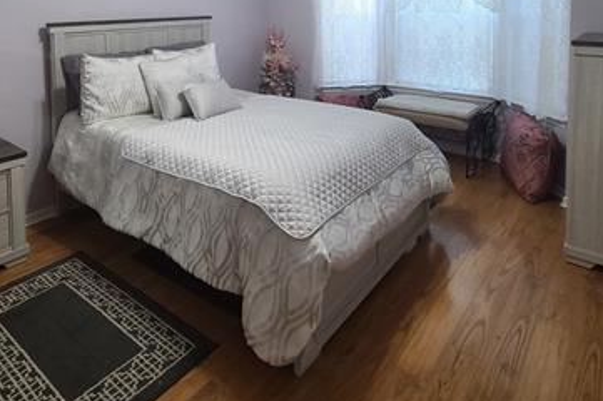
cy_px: 35
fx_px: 402
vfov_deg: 47.3
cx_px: 239
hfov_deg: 72.9
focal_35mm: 24
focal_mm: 2.2
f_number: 2.2
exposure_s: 1/60
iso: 200
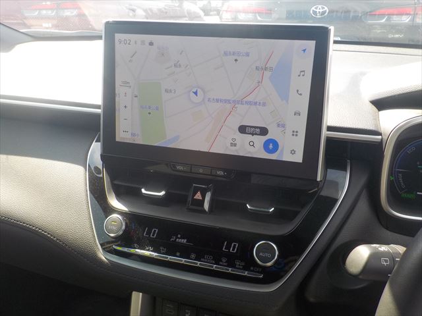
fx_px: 366
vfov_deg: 46.8
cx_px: 211
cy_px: 158
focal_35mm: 30
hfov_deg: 60.0
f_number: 3.3
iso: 125
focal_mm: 4.1
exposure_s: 1/160
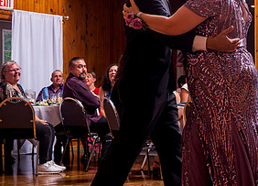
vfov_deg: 15.5
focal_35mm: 93
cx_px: 269
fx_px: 683
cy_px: 103
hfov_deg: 20.6
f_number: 5.6
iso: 250
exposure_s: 1/125
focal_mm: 36
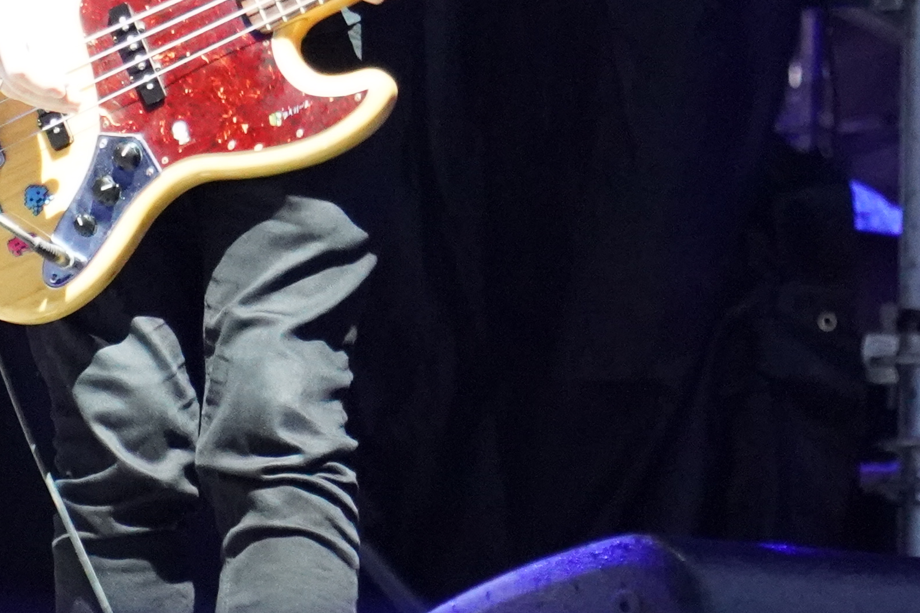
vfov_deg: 3.4
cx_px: 123
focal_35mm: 398
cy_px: -436
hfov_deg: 5.2
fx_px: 10169
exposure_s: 1/100
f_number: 4
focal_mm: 105
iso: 12800
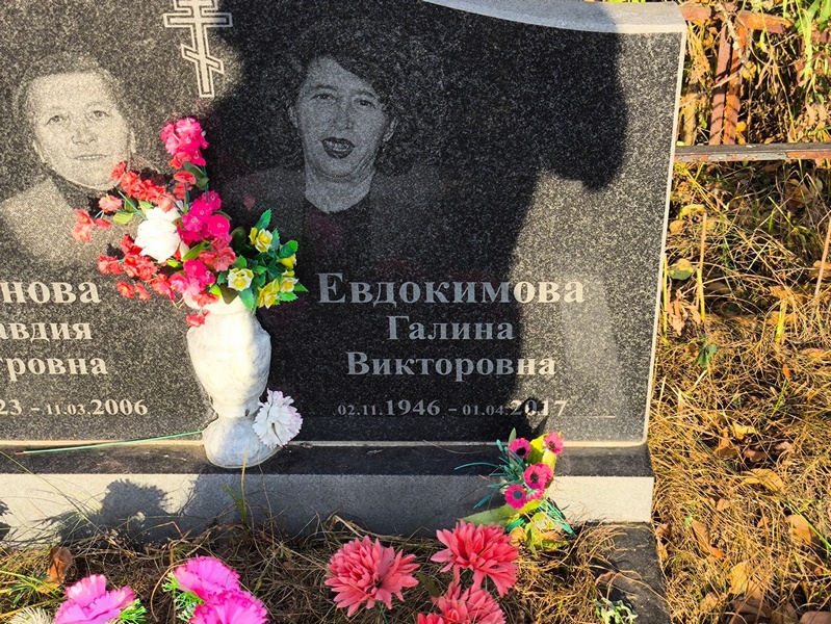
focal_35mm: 50
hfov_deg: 38.2
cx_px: 416
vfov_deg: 29.1
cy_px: 312
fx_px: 1201
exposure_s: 1/590
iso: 50
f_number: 1.7
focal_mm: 4.71
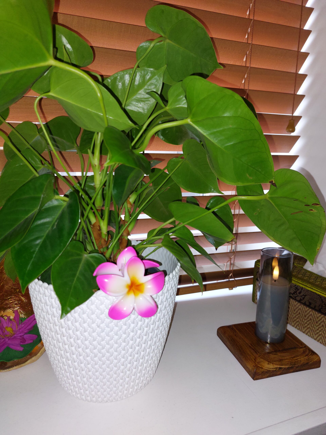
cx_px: 163
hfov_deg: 54.9
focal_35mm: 25
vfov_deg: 69.4
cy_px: 218
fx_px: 314
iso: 160
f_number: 1.8
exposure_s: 1/100
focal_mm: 5.23
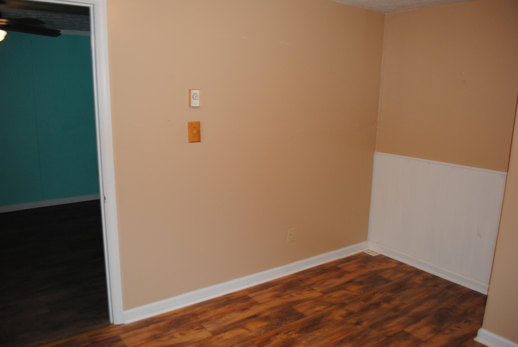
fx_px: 389
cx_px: 259
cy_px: 174
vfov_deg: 48.0
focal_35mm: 27
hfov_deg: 67.3
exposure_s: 1/60
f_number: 4
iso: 400
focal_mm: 18
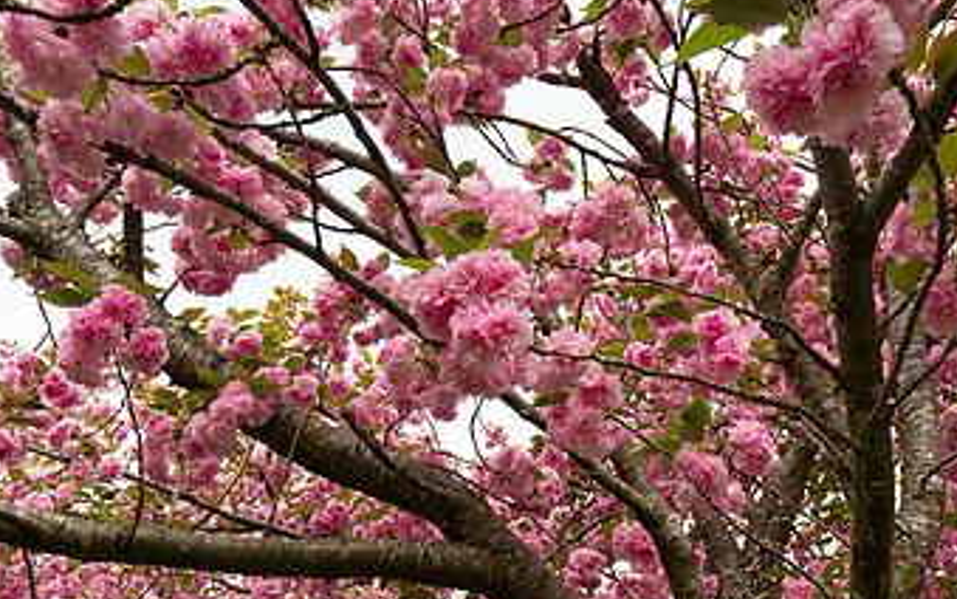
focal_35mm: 29
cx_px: 539
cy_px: 479
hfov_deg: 64.4
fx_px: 756
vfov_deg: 41.3
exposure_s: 1/200
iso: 200
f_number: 4.5
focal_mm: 8
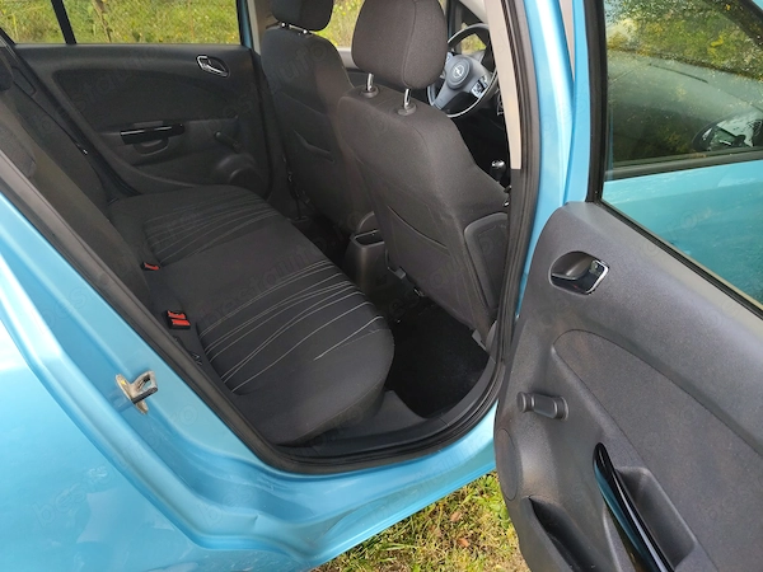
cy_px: 286
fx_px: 507
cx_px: 382
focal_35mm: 23
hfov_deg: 73.9
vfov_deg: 58.9
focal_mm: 6.19
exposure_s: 1/100
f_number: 1.65
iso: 480
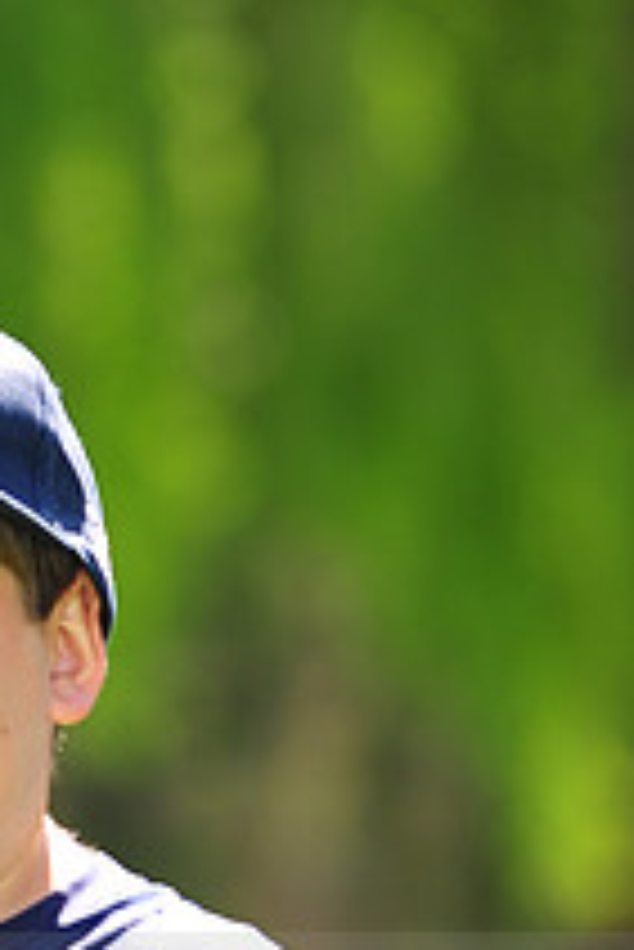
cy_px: 995
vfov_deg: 4.5
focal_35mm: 453
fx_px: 11946
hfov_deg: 3.0
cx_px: -81
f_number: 4.5
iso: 200
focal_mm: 165
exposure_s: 1/320
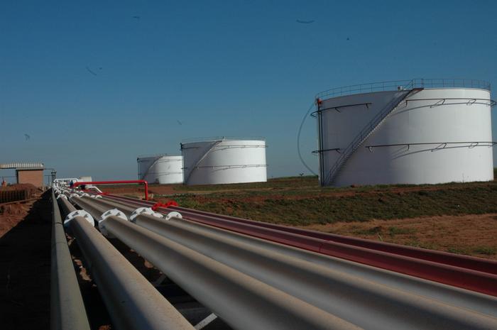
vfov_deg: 28.9
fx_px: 641
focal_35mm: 46
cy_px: 165
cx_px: 248
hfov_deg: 42.4
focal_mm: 31
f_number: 20
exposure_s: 1/320
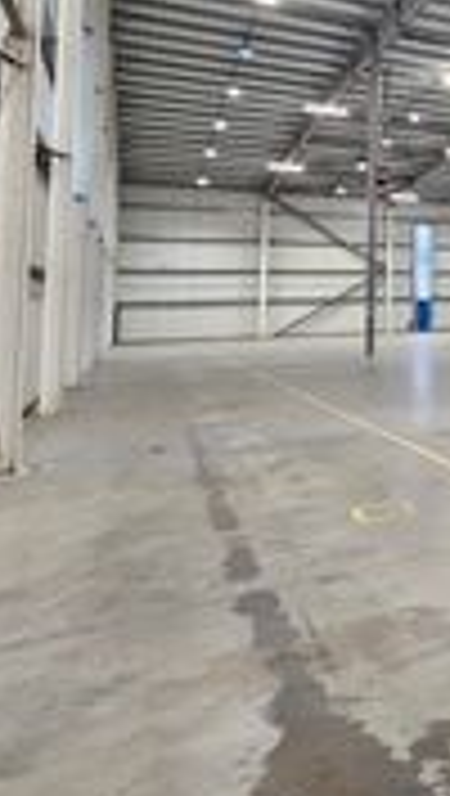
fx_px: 677
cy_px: 234
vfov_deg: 58.8
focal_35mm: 32
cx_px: 742
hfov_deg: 24.3
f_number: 2.2
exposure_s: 1/50
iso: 400
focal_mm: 2.2
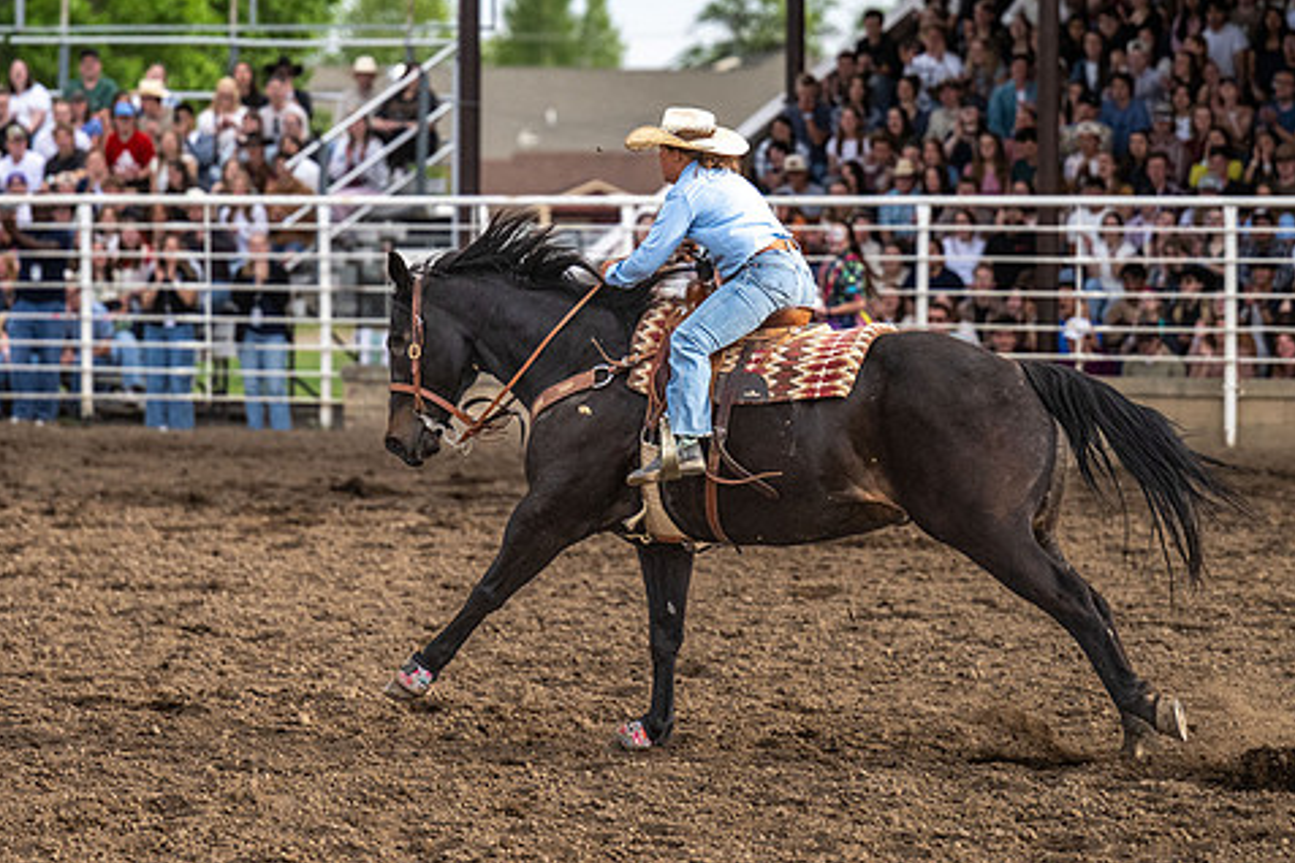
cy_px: 290
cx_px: 560
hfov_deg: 11.1
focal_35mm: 186
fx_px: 6690
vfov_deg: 7.4
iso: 1250
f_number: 2.8
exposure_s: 1/8000
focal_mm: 110
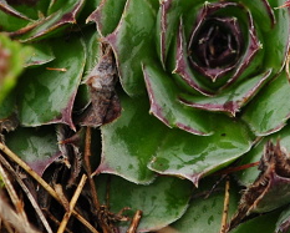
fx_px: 3529
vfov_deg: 3.8
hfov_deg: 4.7
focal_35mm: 411
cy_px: 41
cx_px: 229
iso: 400
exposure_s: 1/60
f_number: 5.6
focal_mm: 85
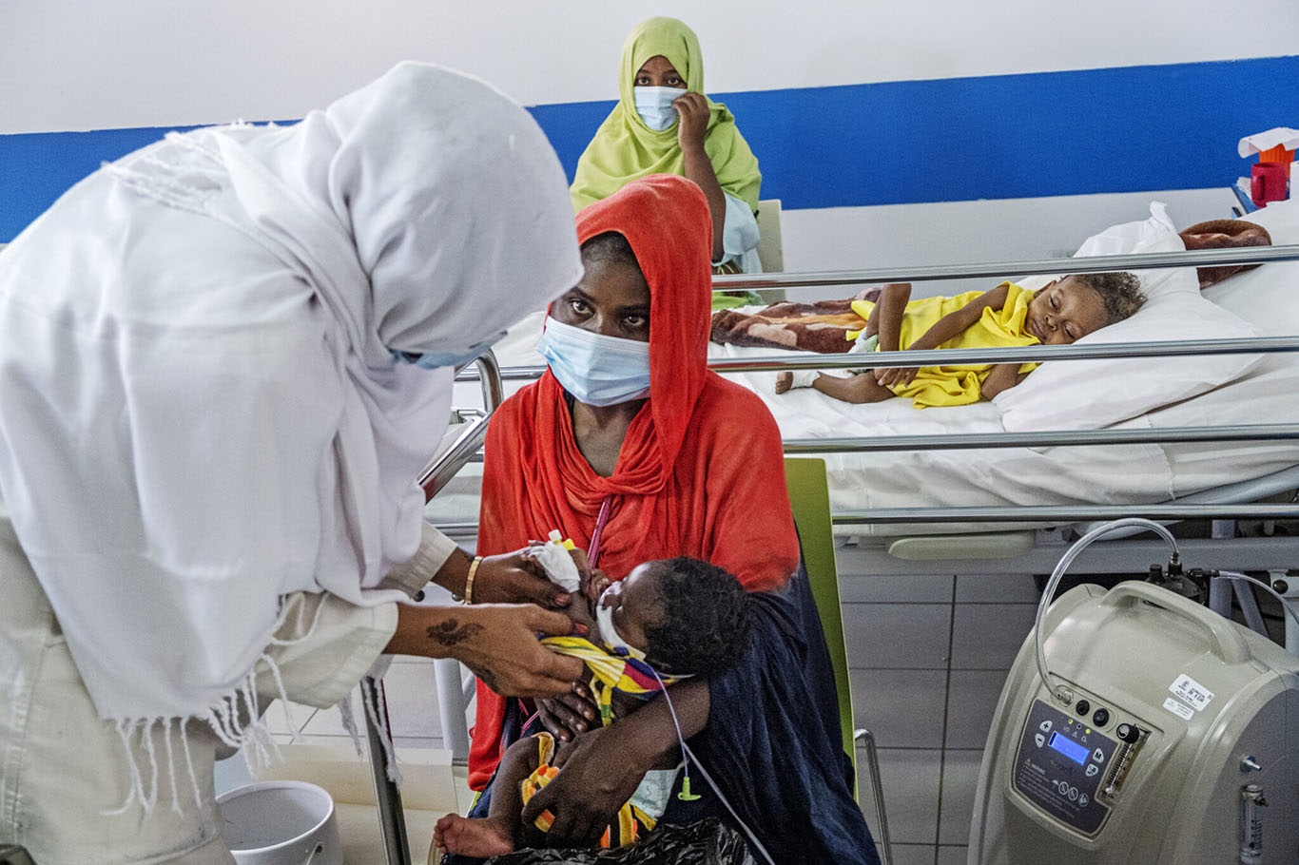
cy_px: 432
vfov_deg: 29.9
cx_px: 650
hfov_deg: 43.6
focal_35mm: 45
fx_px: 1623
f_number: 3.6
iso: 2000
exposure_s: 1/125
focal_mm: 30.2
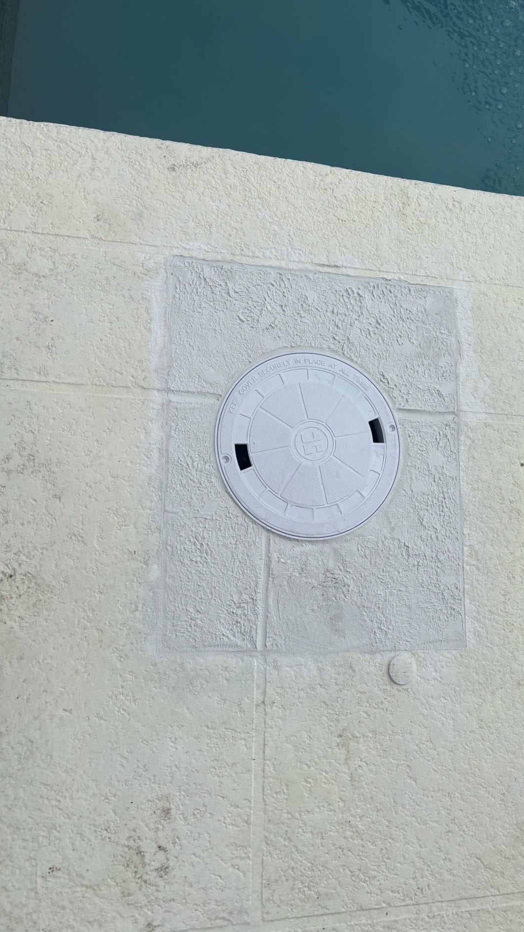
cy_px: 465
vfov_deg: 66.1
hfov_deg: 40.0
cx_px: 313
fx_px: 716
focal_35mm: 29
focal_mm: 5.96
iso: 50
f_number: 1.6
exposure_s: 1/5952
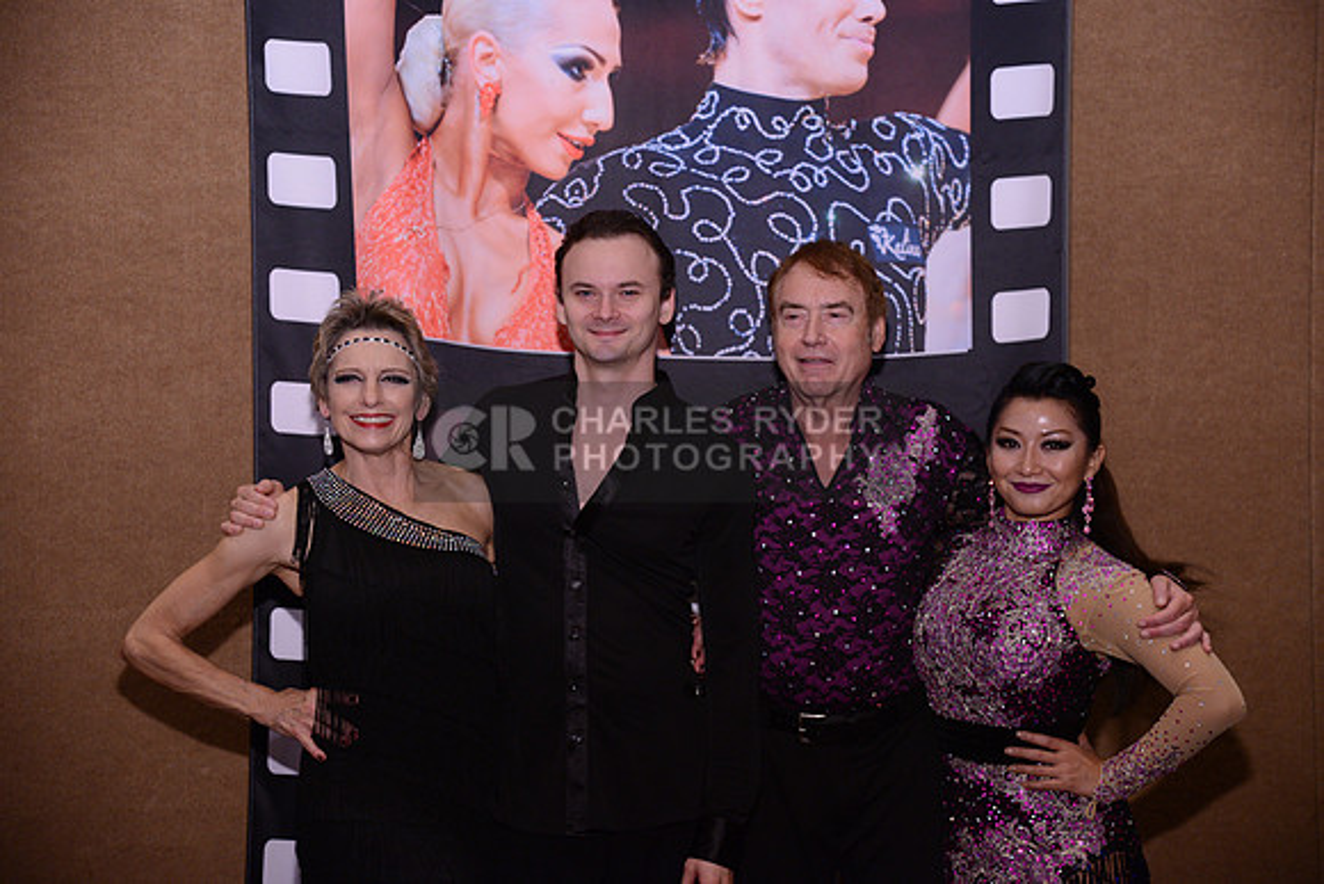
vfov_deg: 19.5
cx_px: 662
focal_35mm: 70
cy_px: 442
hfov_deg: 28.8
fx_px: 2575
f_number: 4.5
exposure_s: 1/250
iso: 1600
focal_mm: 70
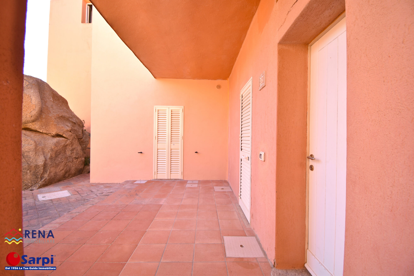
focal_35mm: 15
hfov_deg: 100.4
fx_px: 172
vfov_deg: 77.3
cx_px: 207
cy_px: 138
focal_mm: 10
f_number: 4.5
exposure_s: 1/80
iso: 100
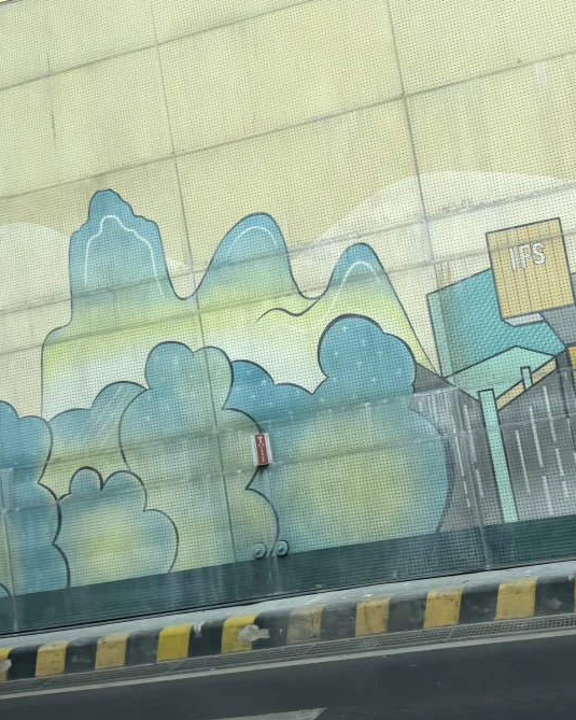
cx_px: 365
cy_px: 363
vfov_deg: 43.8
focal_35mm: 42
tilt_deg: +4.7
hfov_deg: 35.4
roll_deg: +6.7
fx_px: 895
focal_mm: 6.76
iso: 80
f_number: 1.78
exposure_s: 1/395
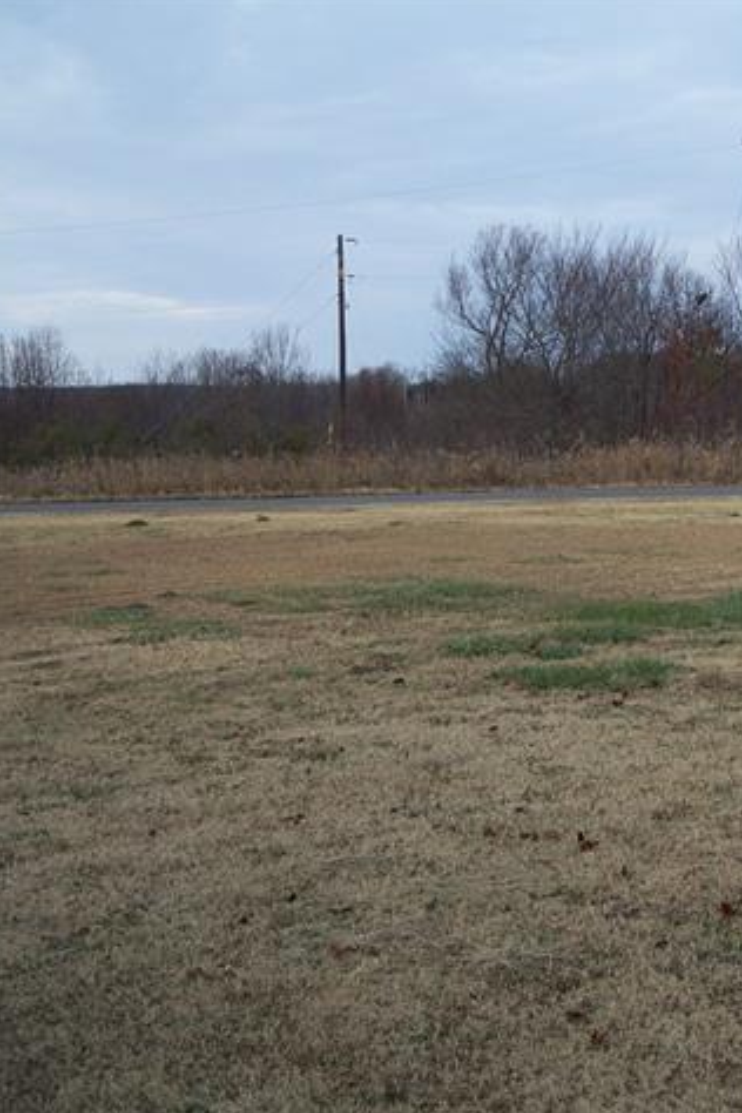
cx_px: 618
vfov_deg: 38.2
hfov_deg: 25.4
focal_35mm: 52
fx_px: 1608
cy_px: 554
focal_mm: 7.8
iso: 64
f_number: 2.8
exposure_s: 1/320
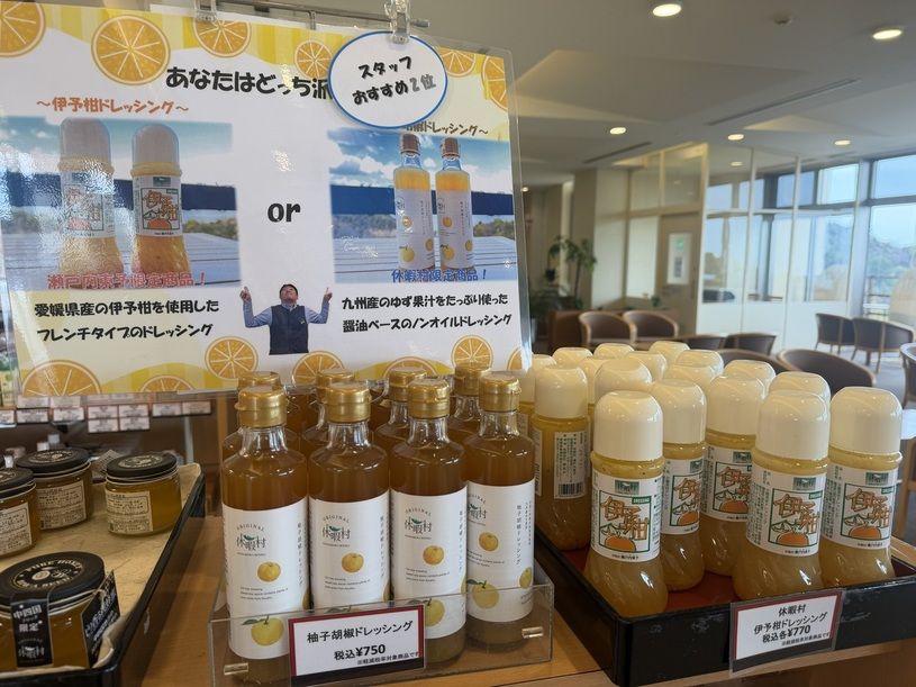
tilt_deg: -8.1
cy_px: 344
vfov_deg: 56.8
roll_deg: +0.1
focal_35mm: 24
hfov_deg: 71.6
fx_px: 635
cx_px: 458
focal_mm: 6.76
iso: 80
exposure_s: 1/168
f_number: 1.78
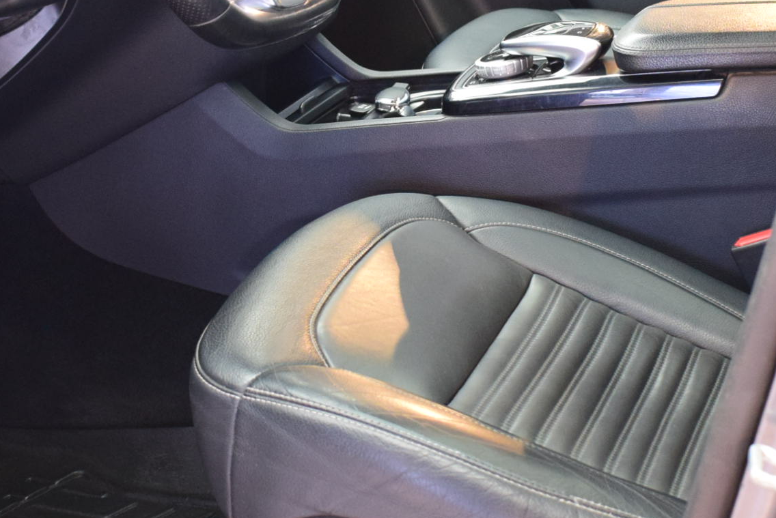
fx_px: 1704
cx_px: 418
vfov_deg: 17.3
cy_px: 183
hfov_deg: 25.6
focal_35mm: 79
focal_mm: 20
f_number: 3.5
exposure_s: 1/25
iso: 1600
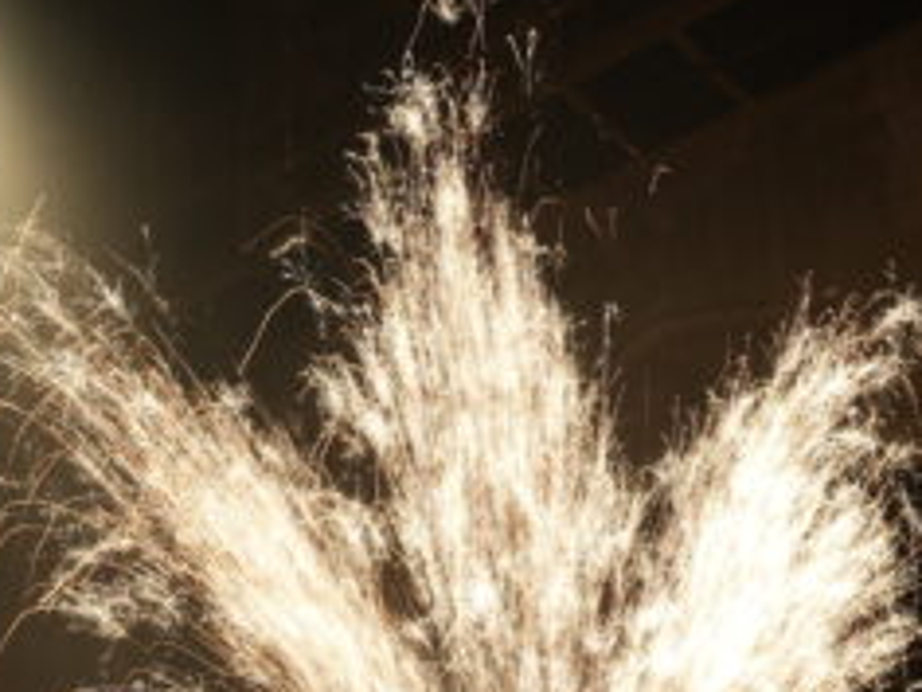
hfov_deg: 25.9
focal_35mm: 75
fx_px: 1998
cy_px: 895
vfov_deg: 18.3
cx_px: 566
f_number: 3.2
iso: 100
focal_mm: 24
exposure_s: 1/2.5
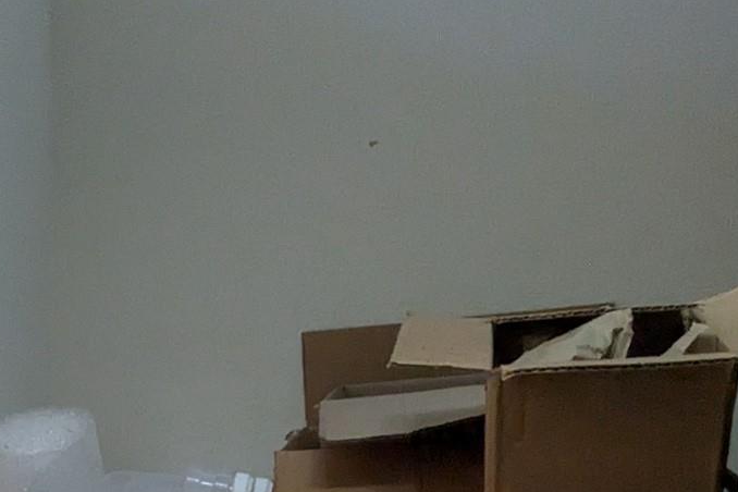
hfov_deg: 41.3
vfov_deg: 28.5
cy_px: 502
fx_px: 902
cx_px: 87
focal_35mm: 44
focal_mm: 1.85
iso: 1455
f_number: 2.2
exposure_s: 1/24
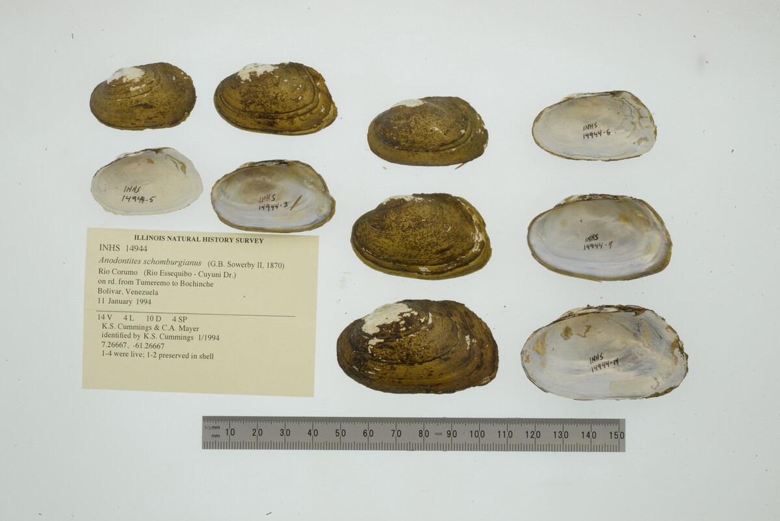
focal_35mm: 60
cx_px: 390
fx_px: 1300
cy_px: 260
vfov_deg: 22.6
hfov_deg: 33.4
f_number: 32
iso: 100
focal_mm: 60
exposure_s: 1/10
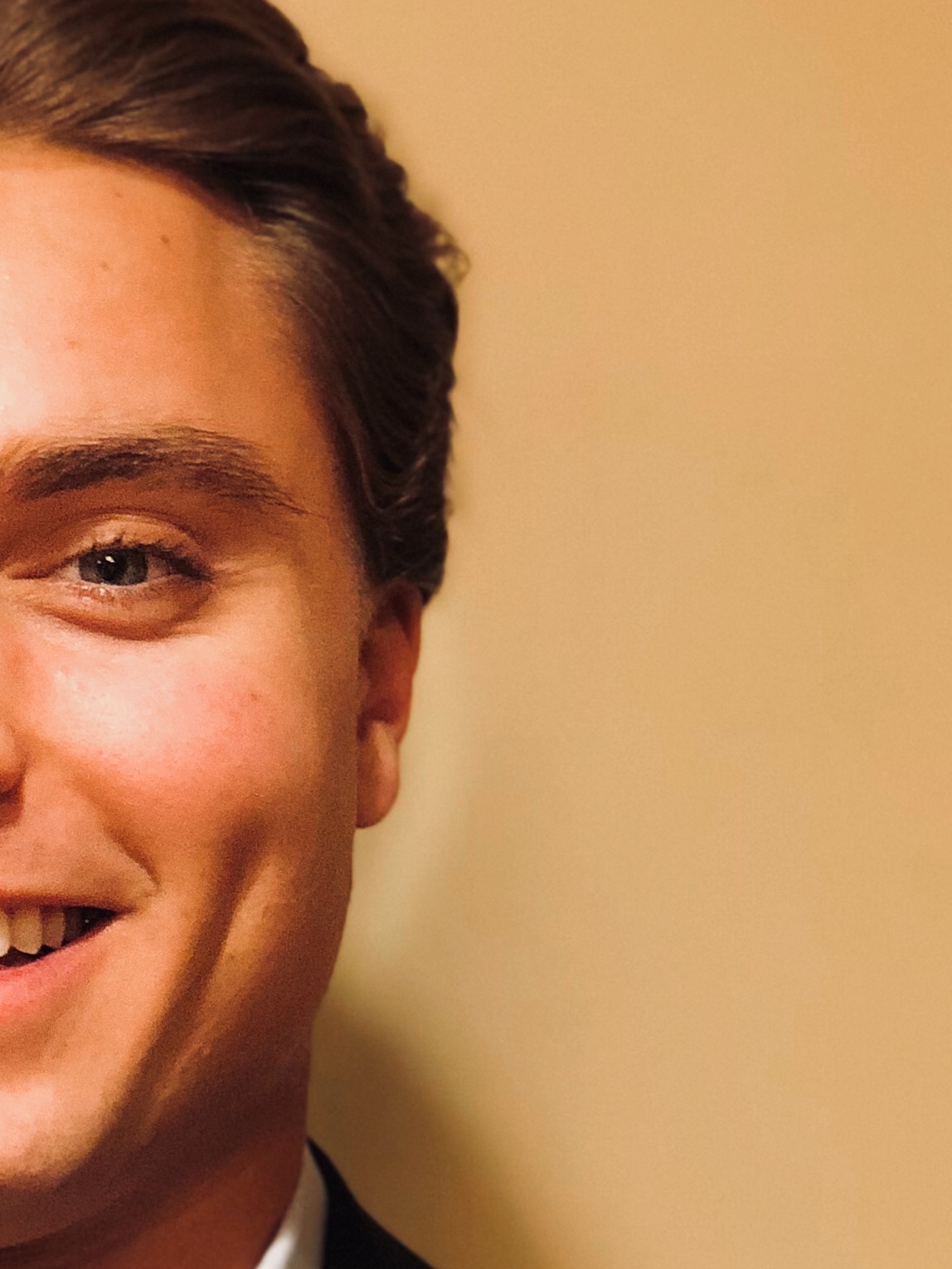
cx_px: -88
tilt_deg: -5.9
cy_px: 1293
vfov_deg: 14.2
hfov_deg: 10.7
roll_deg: +0.0
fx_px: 5022
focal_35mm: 137
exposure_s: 1/24
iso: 160
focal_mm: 6
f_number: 2.4
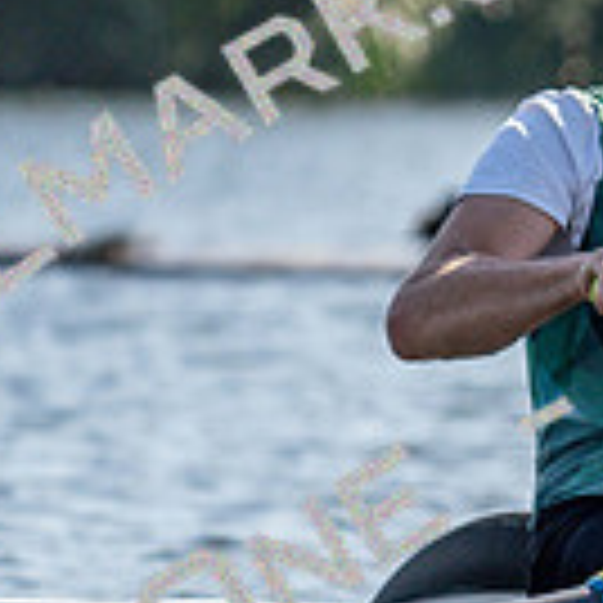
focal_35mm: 922
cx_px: 1202
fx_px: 18171
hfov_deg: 1.9
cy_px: 394
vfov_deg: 1.9
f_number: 5.6
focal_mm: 250
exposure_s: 1/2000
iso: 400
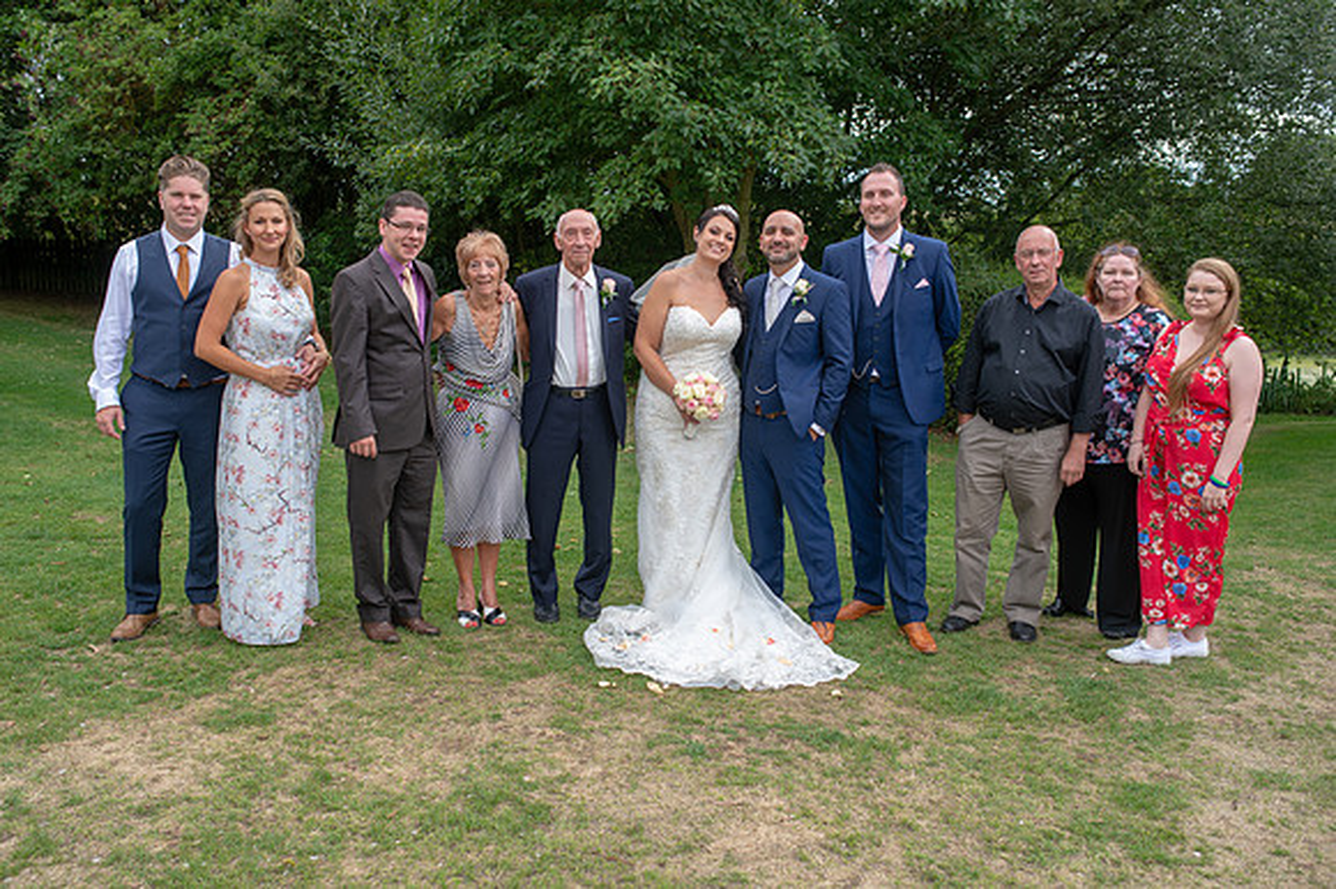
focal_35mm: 35
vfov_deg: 37.8
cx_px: 668
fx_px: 1298
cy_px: 444
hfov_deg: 54.5
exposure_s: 1/160
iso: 100
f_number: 4.5
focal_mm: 35
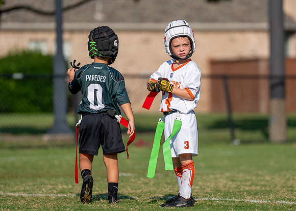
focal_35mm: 309
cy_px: 85
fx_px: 2601
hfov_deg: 6.5
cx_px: 183
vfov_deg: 4.7
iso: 200
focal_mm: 200
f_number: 2.8
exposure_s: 1/4000
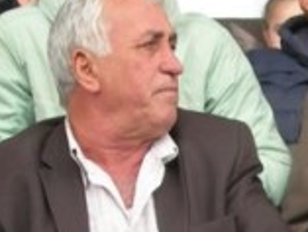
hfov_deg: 4.1
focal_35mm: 475
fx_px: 4230
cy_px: 459
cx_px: 594
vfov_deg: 3.1
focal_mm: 23.4
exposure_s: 1/30.5
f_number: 4.9
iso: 50
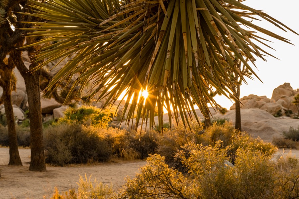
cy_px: 100
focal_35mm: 70
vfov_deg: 19.5
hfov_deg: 28.8
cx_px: 150
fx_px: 581
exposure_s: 1/40
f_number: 16
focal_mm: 70
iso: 800
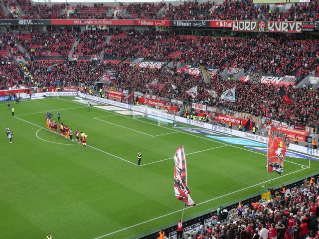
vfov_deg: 29.1
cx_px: 160
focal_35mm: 50
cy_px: 120
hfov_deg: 38.2
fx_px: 461
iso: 160
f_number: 4.1
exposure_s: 1/80
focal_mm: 9
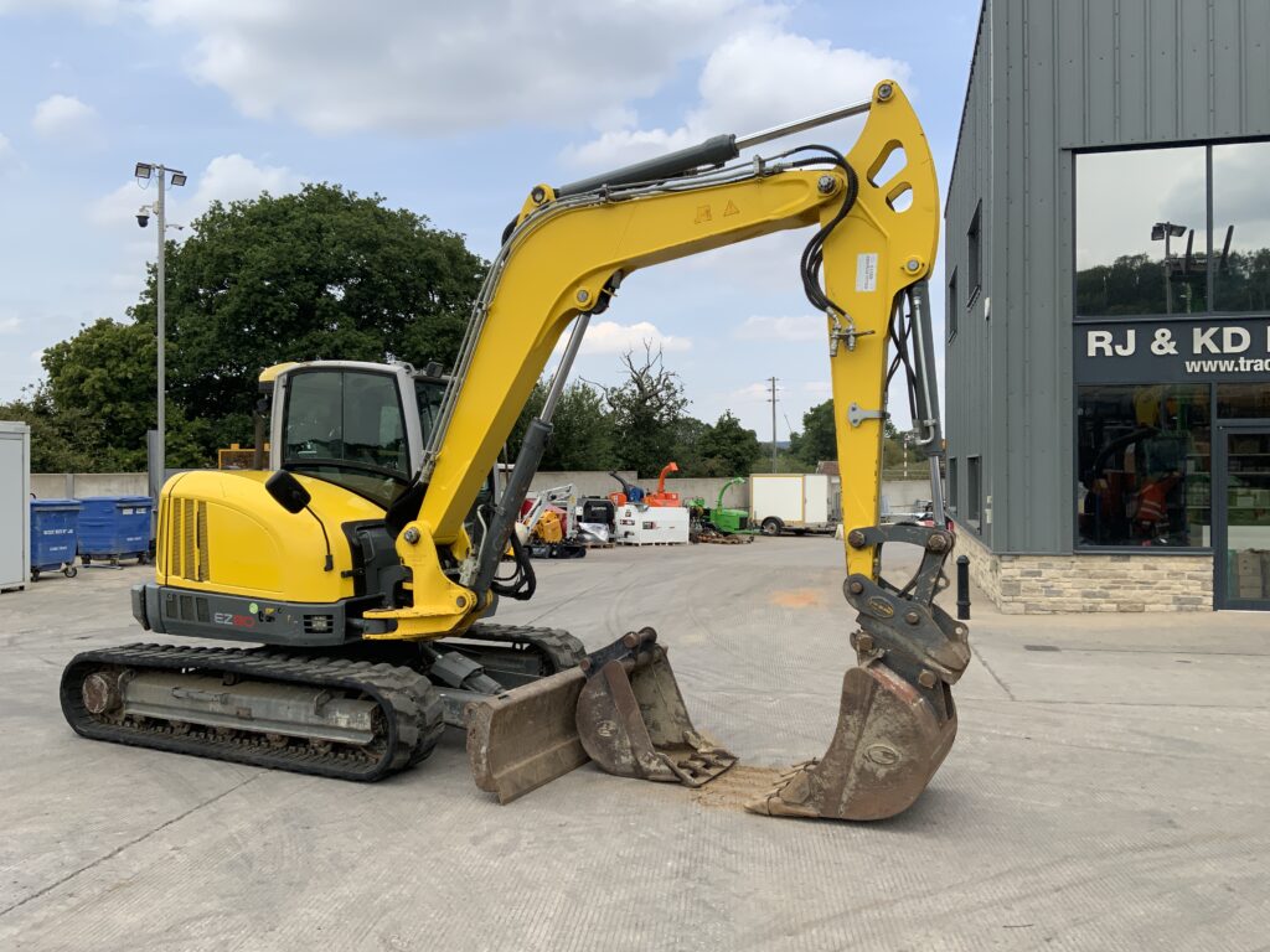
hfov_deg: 61.7
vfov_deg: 48.2
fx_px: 1064
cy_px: 476
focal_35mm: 29
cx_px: 635
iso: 16
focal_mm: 3
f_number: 1.8
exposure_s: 1/1311
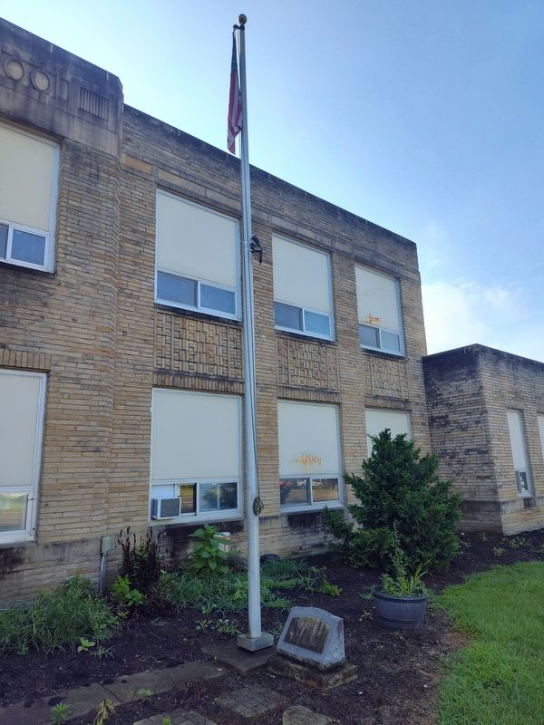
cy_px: 362
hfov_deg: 58.9
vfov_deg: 73.9
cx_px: 272
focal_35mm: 23
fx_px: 482
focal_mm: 5.56
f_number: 1.8
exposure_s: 1/710
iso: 100
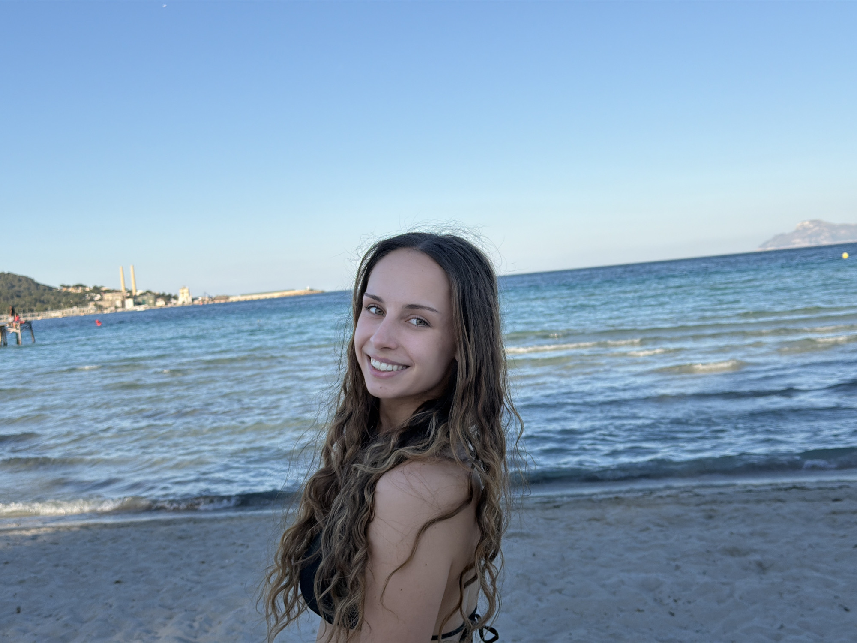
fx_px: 1188
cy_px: 322
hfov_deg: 39.7
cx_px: 428
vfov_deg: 30.3
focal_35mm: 48
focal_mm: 6.76
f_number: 1.78
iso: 80
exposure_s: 1/2865
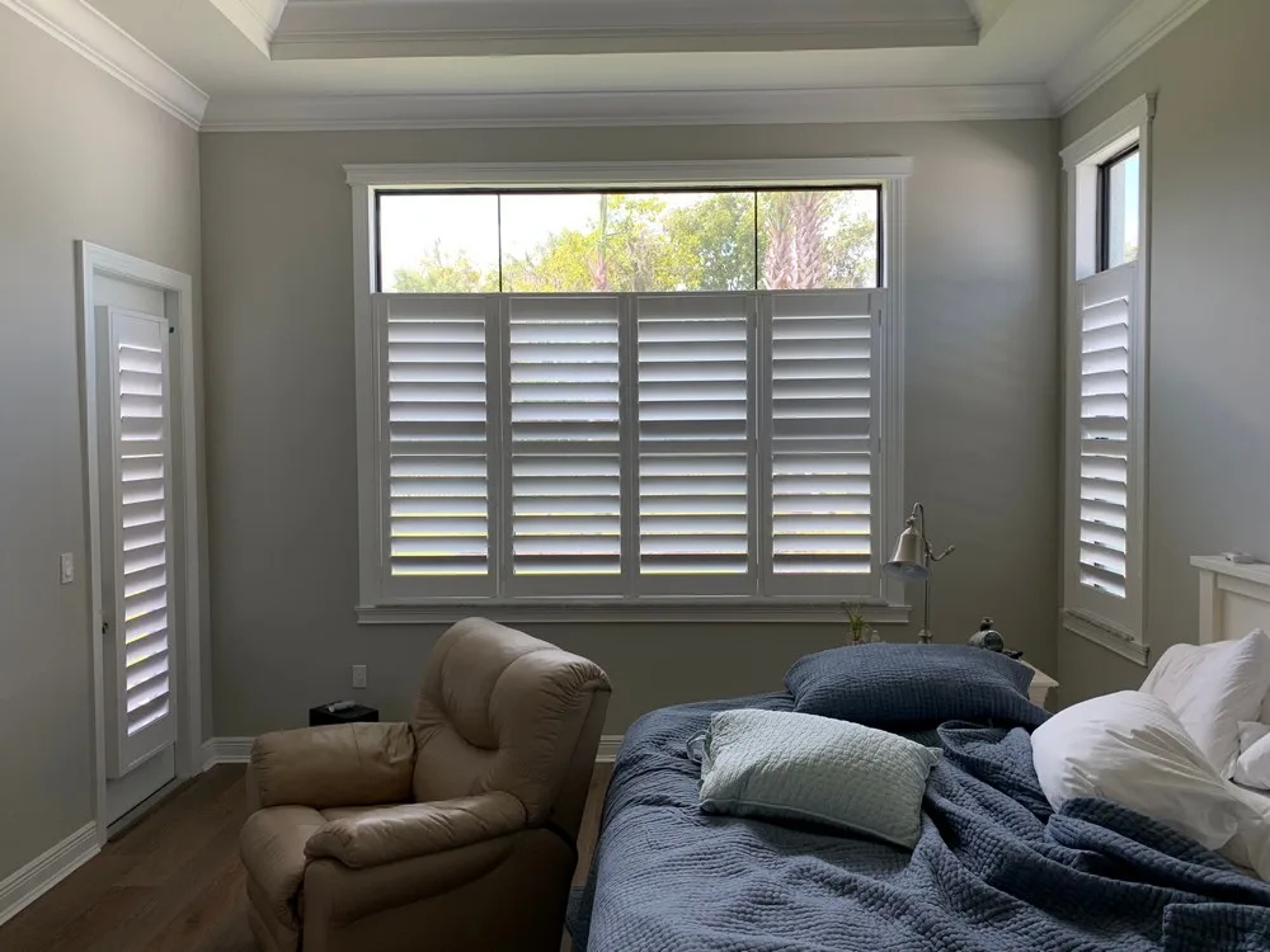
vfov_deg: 53.1
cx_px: 635
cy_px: 476
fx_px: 954
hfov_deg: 67.3
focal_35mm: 26
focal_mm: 4.25
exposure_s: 1/121
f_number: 1.8
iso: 40
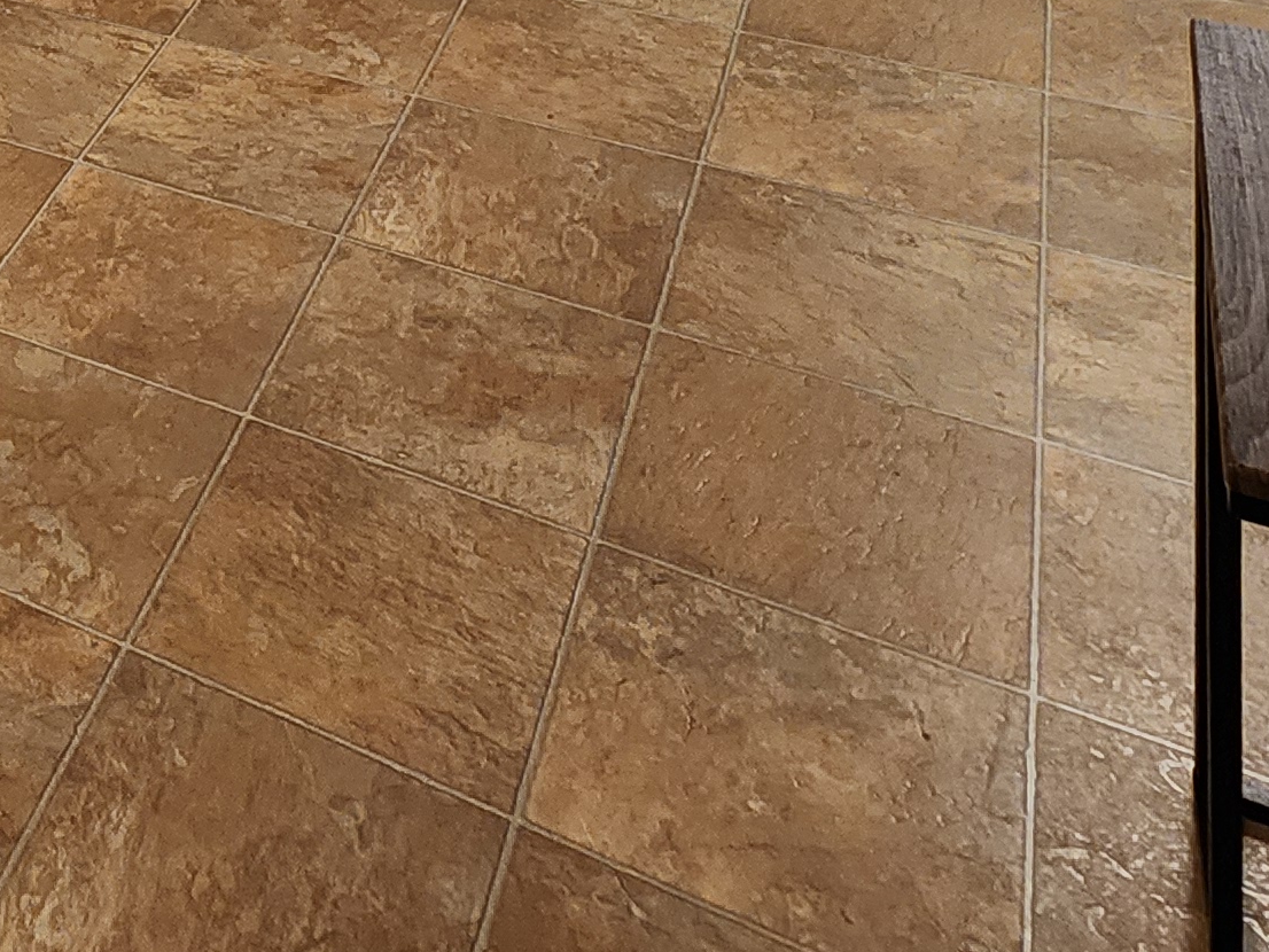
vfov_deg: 22.2
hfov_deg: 30.6
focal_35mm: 47
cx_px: -427
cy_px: -657
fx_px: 1723
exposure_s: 1/40
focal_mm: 2.2
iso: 320
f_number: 2.2
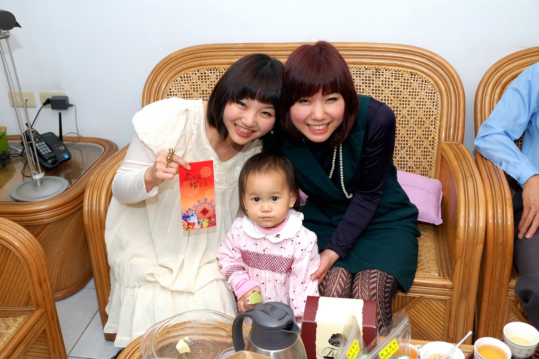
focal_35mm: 40
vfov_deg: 33.0
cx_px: 270
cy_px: 180
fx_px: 606
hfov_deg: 48.0
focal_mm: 27
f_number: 4
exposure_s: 1/60
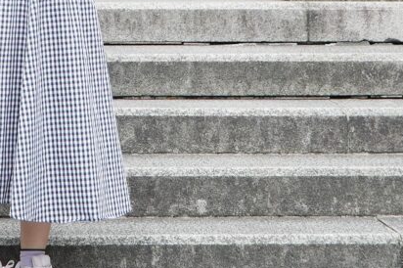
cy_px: -312
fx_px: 1548
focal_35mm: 138
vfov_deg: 9.1
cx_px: 50
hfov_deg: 14.7
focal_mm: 19
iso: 100
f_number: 6.3
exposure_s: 1/100
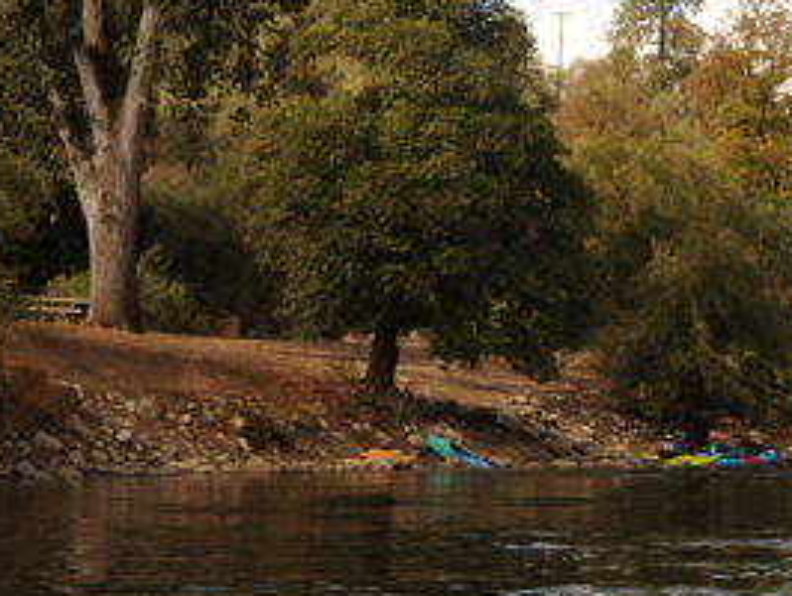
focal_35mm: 101
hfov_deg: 18.8
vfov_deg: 14.4
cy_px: -3
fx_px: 2313
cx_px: 825
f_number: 10
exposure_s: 1/640
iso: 500
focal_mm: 35
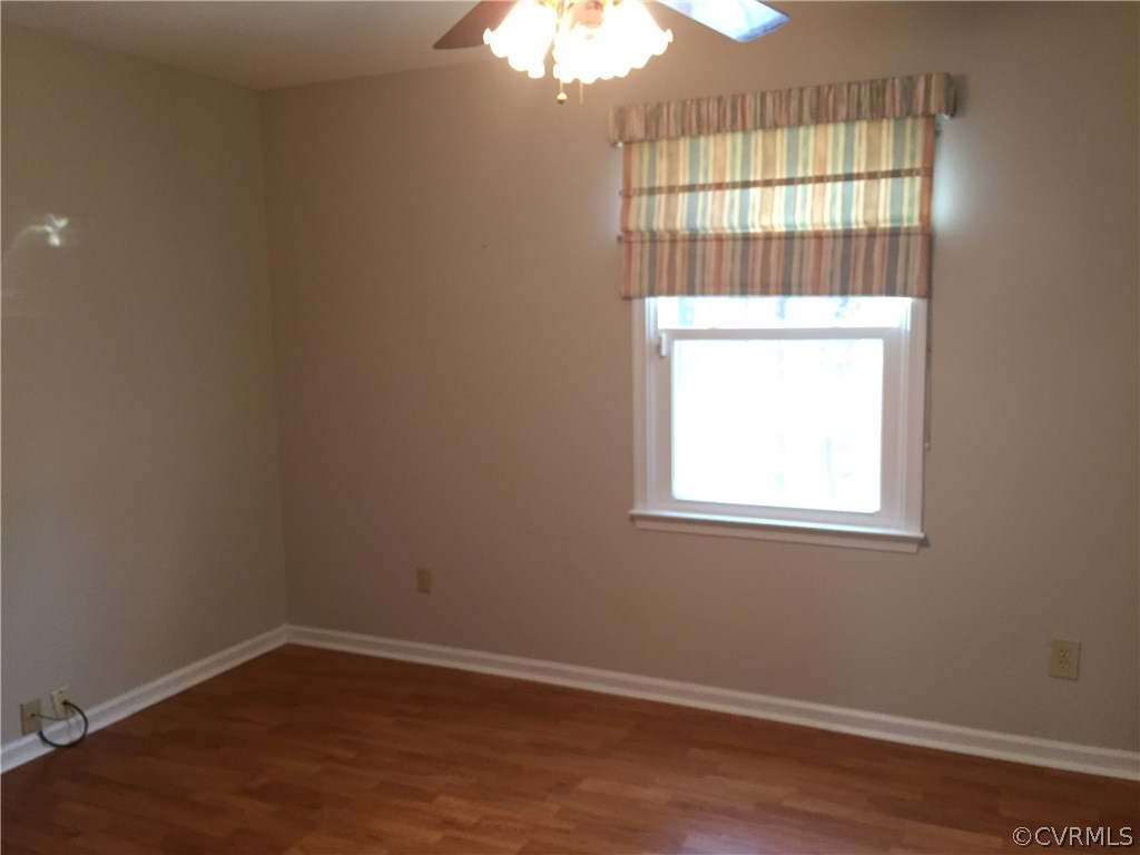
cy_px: 428
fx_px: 955
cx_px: 570
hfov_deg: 61.7
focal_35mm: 29
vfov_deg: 48.2
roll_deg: +1.0
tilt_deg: -6.6
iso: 125
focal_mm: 4.15
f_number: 2.2
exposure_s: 1/30
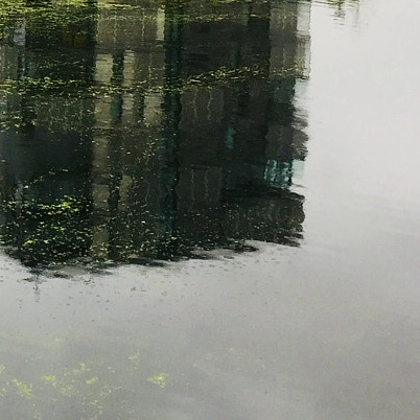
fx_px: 1400
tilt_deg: -5.7
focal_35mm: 102
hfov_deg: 16.1
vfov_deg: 16.7
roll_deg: -0.9
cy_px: -13
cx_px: -135
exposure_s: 1/105
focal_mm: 4.15
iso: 32
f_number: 2.2
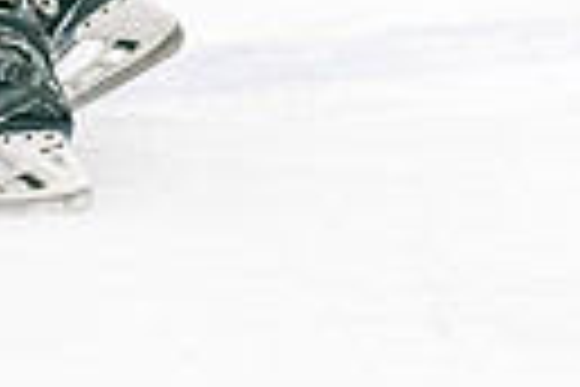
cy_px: -517
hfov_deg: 4.1
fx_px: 8055
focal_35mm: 500
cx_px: -95
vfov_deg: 2.7
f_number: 2.8
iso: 3200
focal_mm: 99
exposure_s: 1/1250
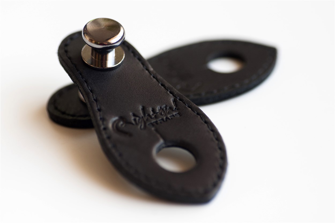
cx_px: 168
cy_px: 112
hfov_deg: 22.6
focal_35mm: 90
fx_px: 837
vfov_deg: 15.2
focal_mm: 90
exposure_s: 1/100
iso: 1250
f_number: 5
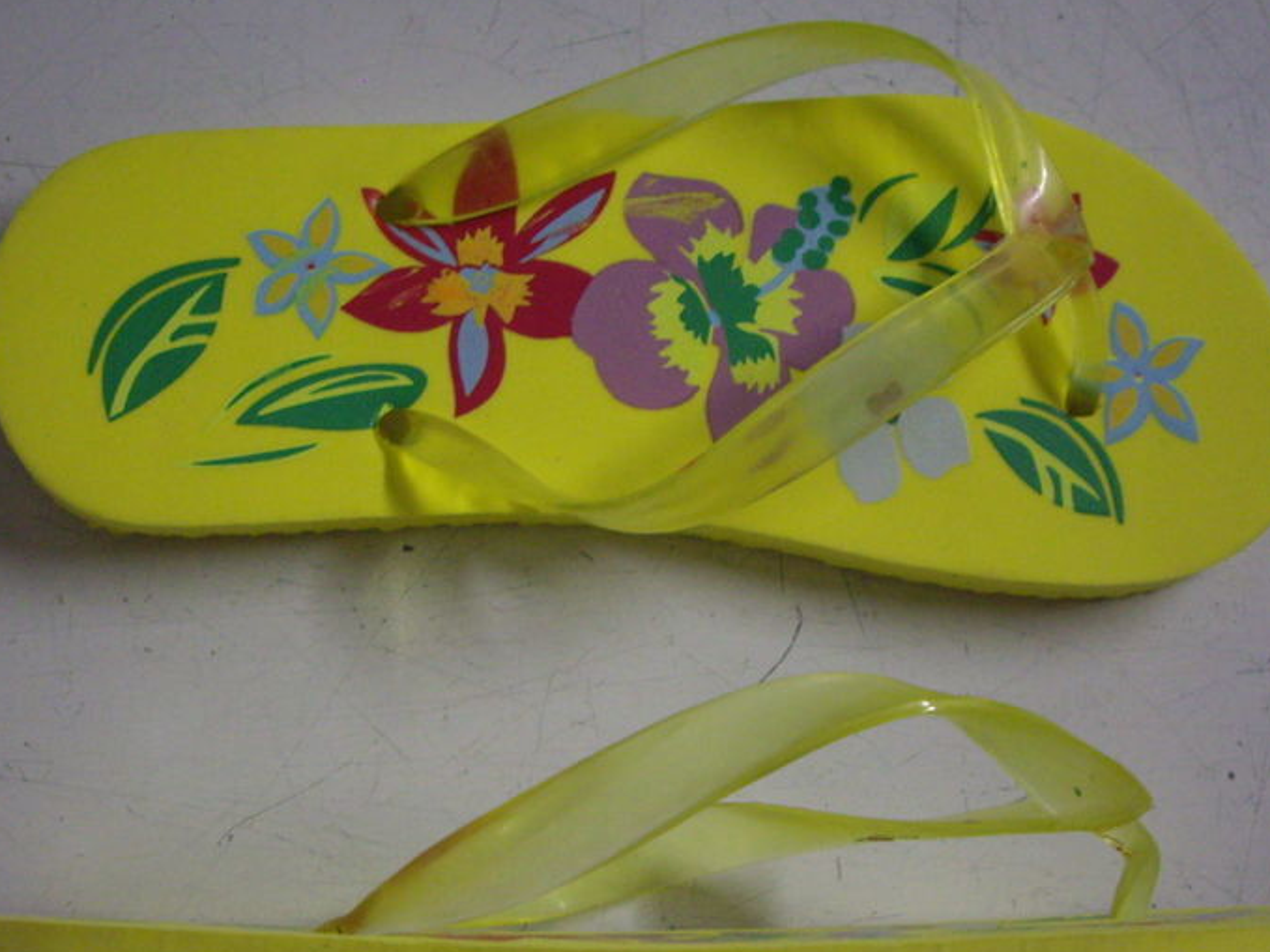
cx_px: 556
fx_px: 2054
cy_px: 615
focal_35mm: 56
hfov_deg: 34.3
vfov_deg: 26.0
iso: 200
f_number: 2.7
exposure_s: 1/25
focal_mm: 6.2
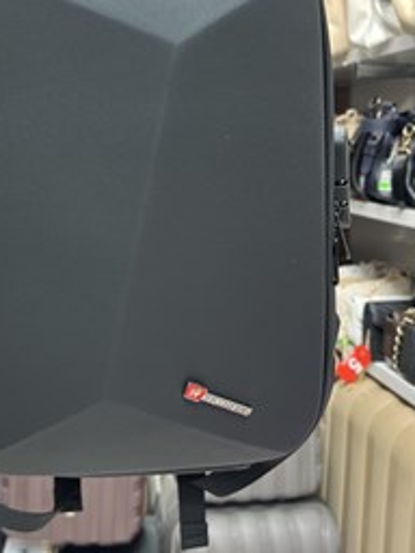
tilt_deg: -2.6
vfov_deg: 43.9
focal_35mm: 42
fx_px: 671
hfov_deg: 34.0
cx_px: 136
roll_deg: -0.6
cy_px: 170
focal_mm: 5.7
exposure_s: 1/100
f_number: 1.5
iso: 125
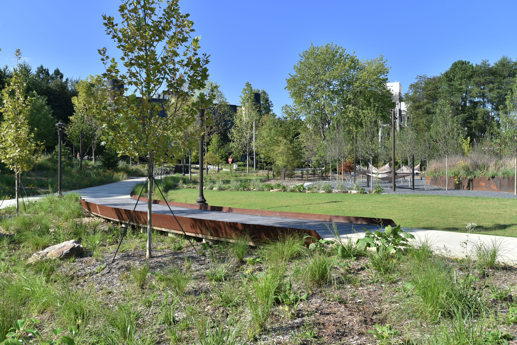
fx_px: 503
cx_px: 258
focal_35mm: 35
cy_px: 172
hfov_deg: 54.4
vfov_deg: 37.9
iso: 200
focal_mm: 35
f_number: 11
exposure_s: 1/200
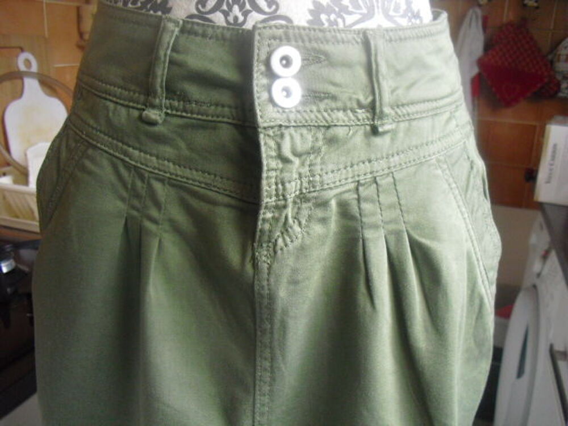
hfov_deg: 51.4
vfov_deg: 39.7
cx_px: 284
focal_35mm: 36
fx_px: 591
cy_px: 213
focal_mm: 6.3
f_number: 3.1
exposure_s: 1/80
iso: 400
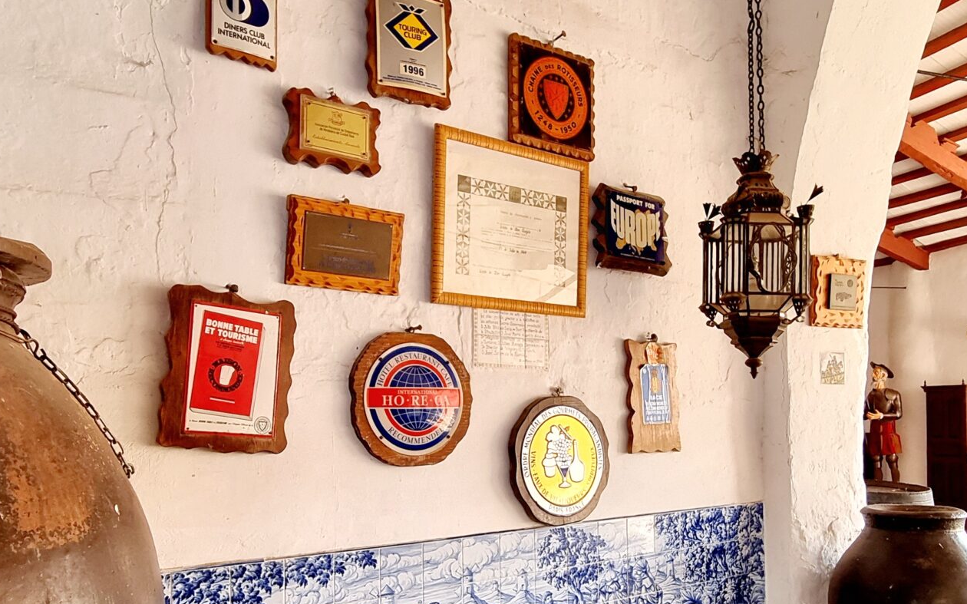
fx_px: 738
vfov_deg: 44.0
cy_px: 391
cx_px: 480
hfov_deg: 66.5
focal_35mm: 28
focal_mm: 2.2
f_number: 2.2
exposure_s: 1/50
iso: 160
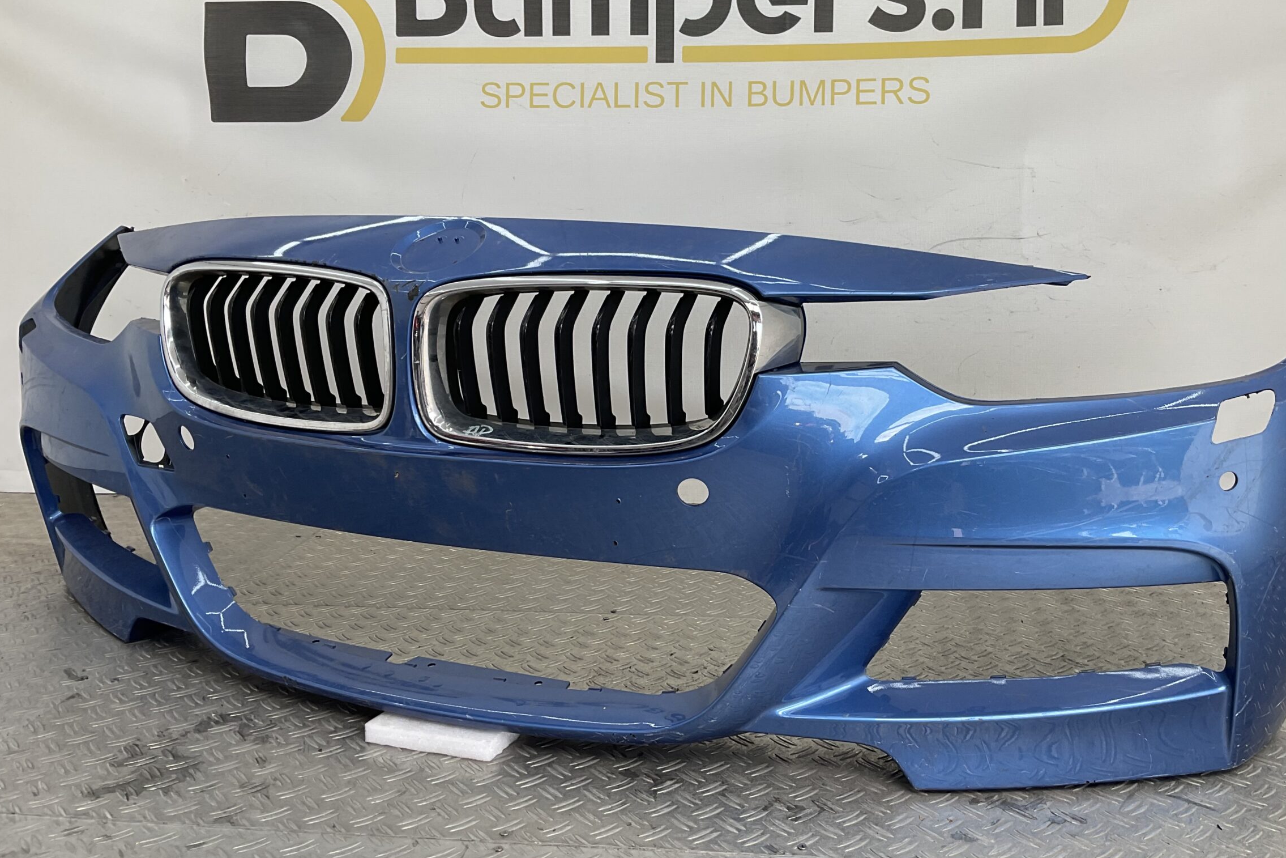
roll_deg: -1.9
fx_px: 1214
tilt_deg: -10.1
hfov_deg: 55.7
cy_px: 403
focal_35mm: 34
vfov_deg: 38.9
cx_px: 711
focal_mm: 3
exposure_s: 1/170
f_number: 1.8
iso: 16
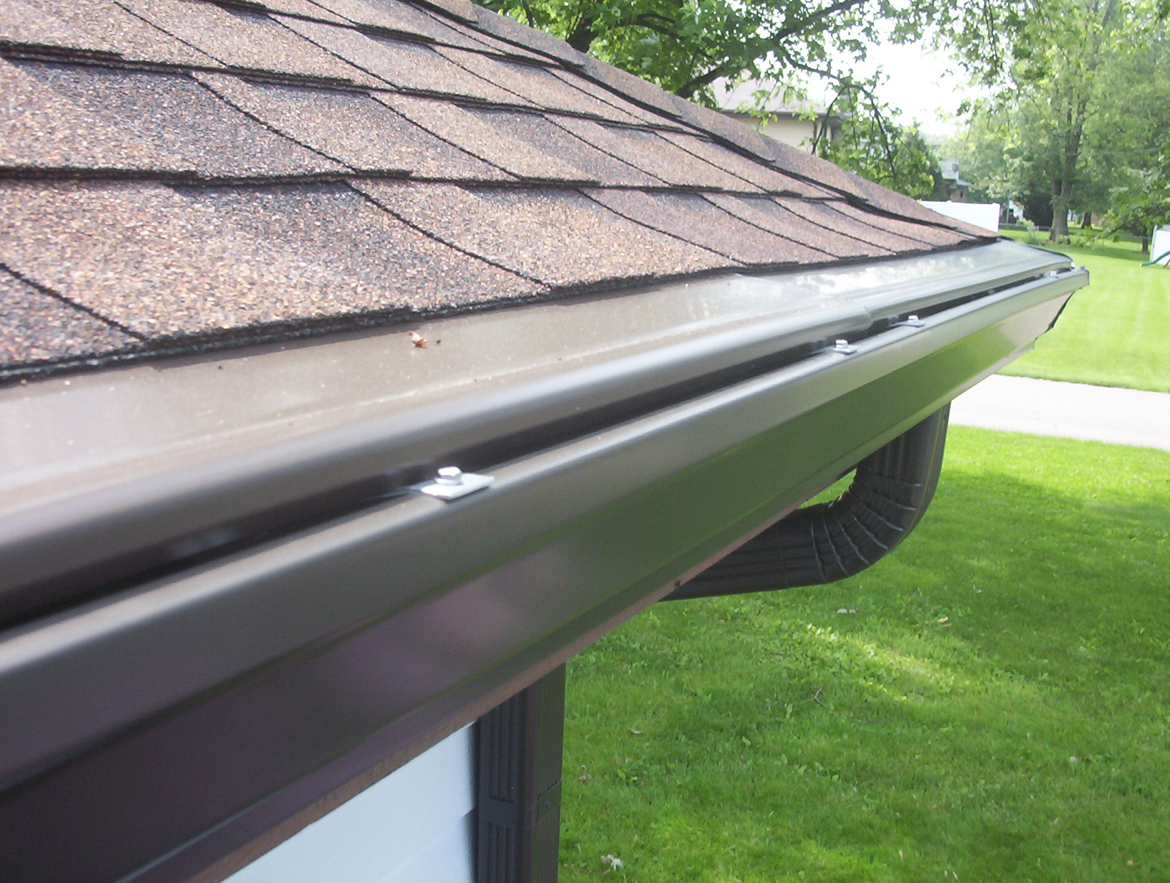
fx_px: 1321
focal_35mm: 39
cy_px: 442
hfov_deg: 47.8
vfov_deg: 37.0
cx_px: 585
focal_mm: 6
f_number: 4.5
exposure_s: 1/154
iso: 100
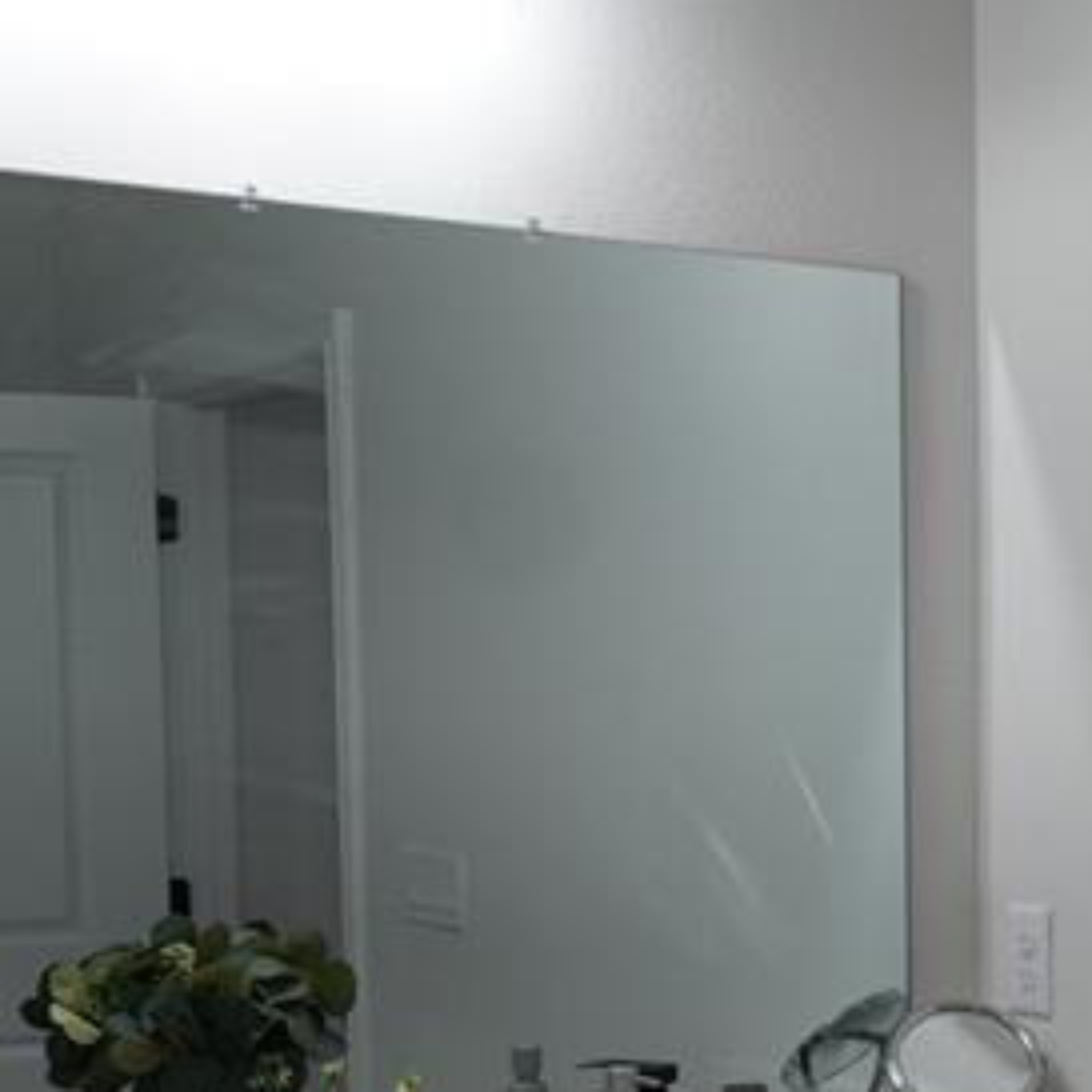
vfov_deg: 25.4
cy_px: 840
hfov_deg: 24.6
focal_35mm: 67
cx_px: 1088
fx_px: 2391
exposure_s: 1/100
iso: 500
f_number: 5
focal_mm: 14
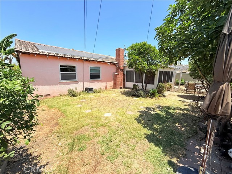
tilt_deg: -9.0
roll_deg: -1.2
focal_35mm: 14
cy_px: 87
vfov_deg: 85.7
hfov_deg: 102.1
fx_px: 94
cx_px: 116
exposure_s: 1/1572
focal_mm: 2.22
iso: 50
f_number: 2.2
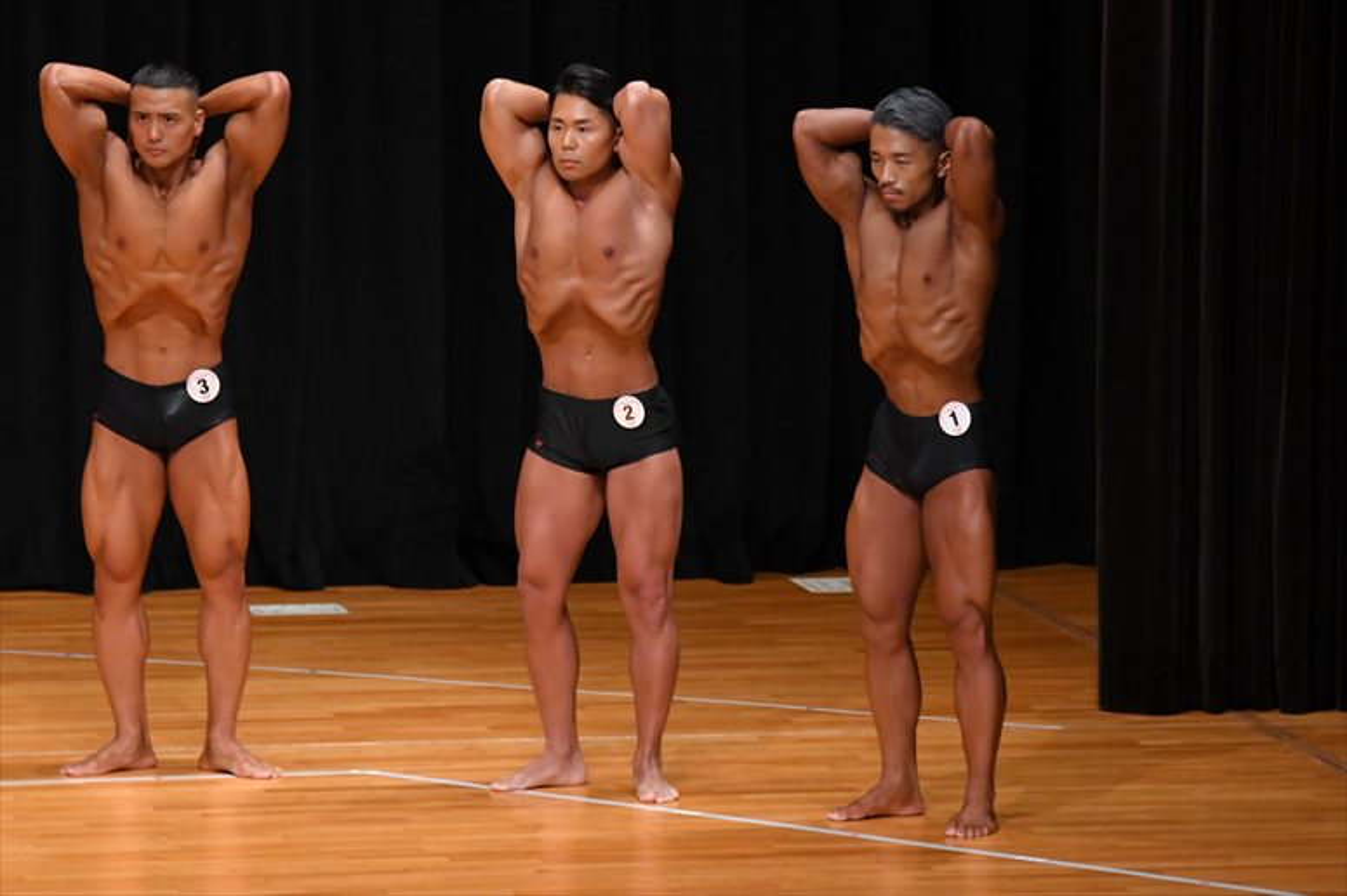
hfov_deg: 7.6
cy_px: 448
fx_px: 10098
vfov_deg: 5.1
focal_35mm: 270
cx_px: 674
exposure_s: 1/400
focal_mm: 180
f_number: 5.6
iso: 4000
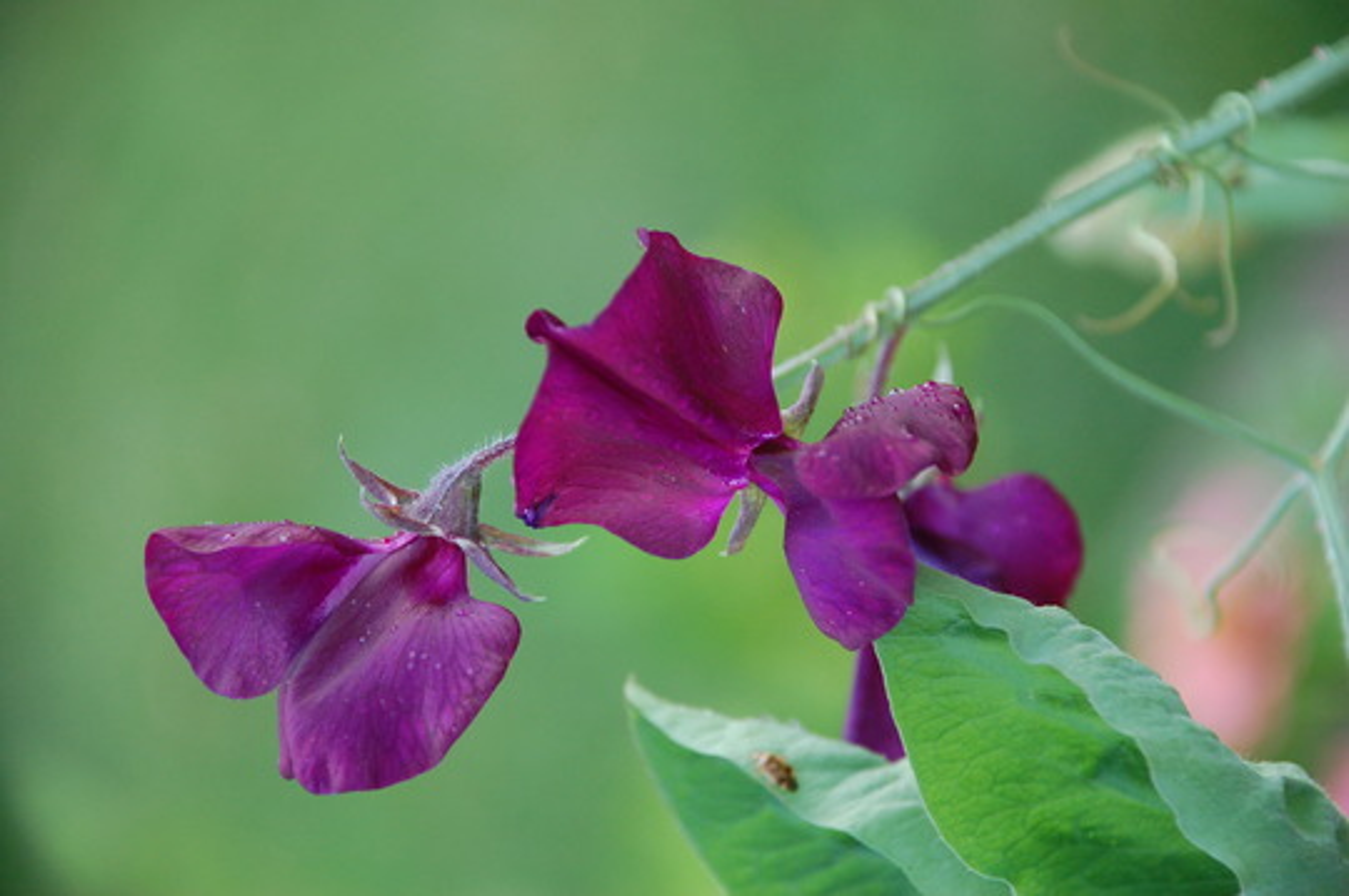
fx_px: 7581
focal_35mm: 202
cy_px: 448
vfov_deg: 6.8
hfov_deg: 10.2
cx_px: 674
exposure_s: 1/125
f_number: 5.6
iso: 720
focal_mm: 135
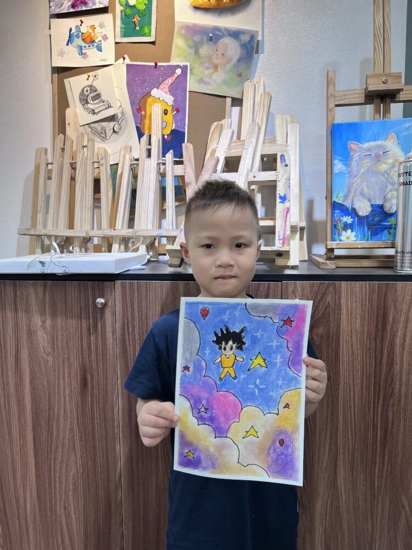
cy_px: 275
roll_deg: +1.2
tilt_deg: -6.3
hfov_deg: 53.1
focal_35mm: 26
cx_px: 206
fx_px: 413
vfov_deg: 67.3
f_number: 1.5
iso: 64
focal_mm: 5.7
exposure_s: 1/100
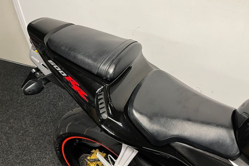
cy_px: 79
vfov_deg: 46.4
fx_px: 194
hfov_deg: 65.5
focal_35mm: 28
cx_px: 127
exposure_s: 1/50
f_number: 1.6
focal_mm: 5.1
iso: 125
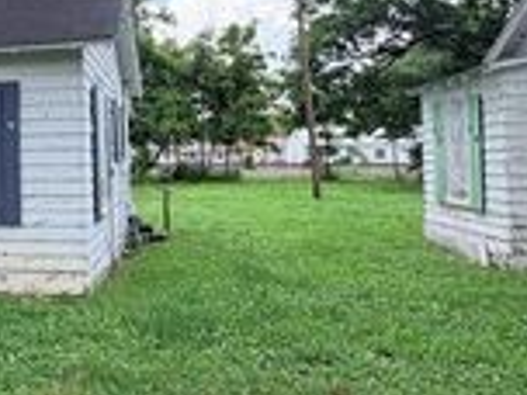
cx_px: -42
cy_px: 130
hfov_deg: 35.7
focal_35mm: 46
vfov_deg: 31.3
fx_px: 700
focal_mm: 2.22
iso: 40
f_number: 2.2
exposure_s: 1/502
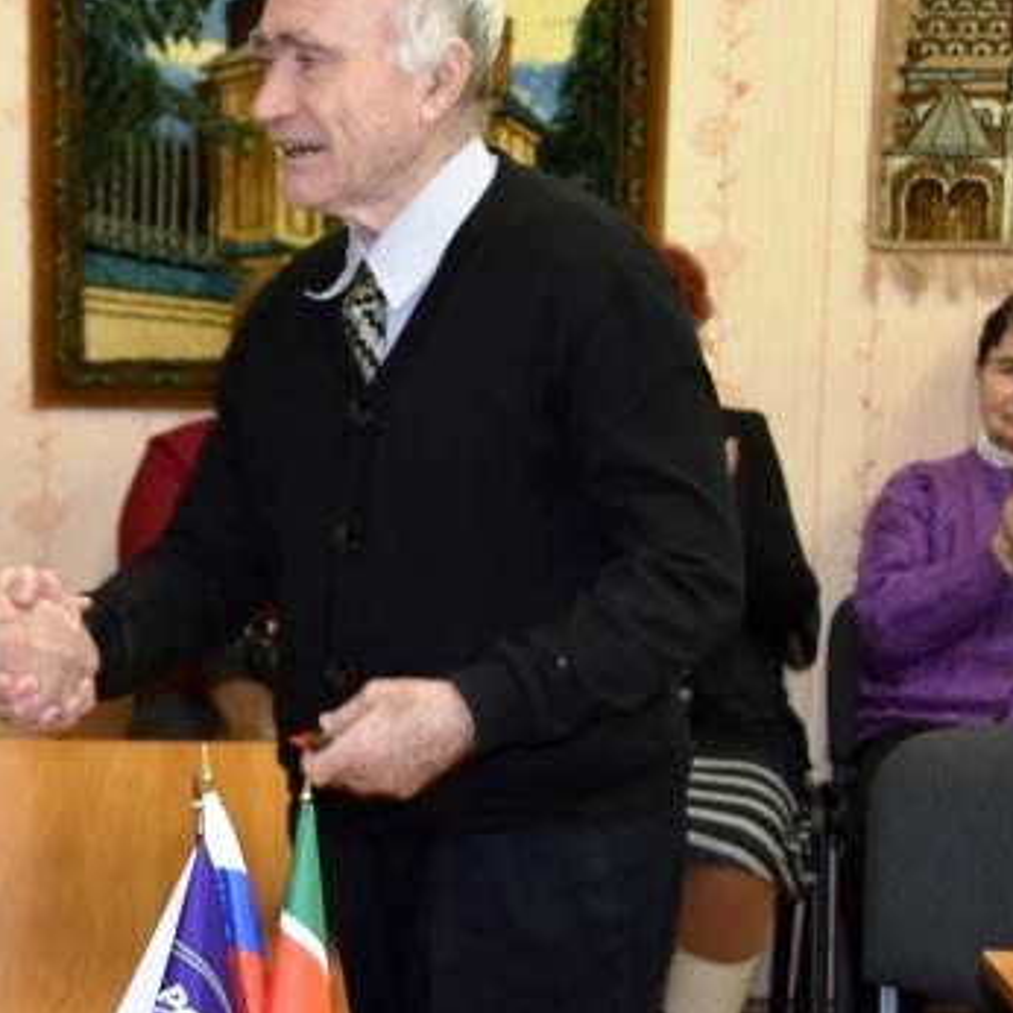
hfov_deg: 20.2
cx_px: -9
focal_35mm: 83
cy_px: 804
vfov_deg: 20.7
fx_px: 2748
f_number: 3.8
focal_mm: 22
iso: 450
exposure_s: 1/60
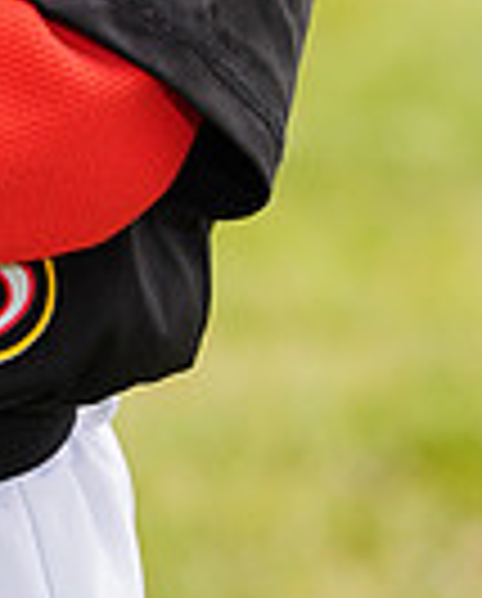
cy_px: -594
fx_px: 19885
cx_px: -322
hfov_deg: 1.4
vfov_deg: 1.7
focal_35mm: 1119
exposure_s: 1/250
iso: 100
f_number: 8
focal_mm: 274
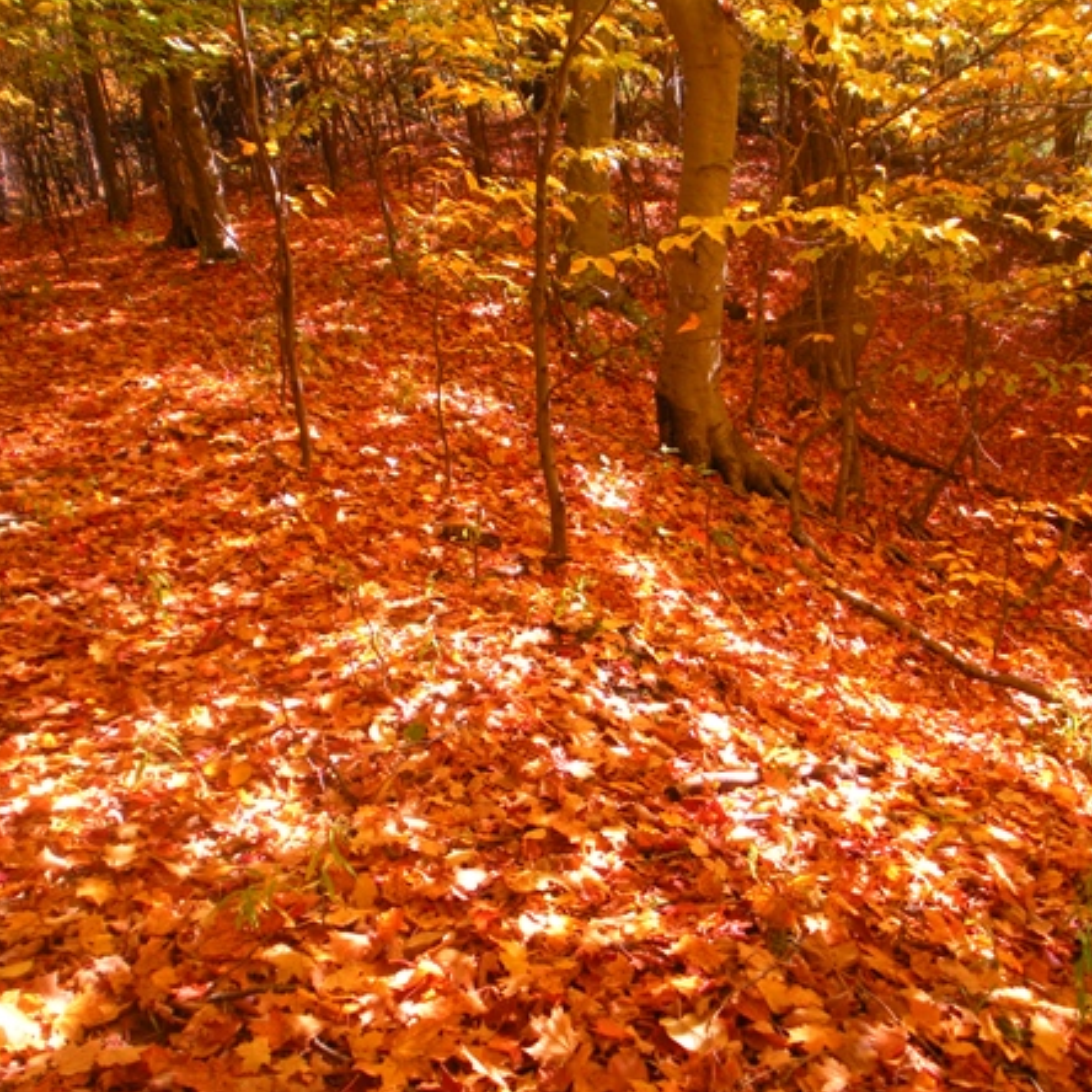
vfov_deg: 39.2
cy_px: 544
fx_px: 1535
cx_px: 576
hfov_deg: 39.2
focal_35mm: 43
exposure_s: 1/123
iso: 88
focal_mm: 6.3
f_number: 3.5
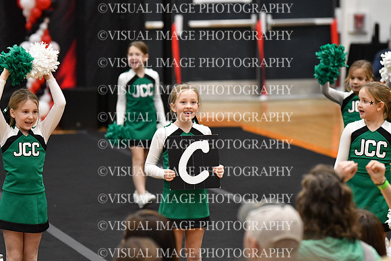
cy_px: 130
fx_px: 2194
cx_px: 196
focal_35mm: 202
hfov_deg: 10.2
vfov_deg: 6.8
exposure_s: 1/800
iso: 4000
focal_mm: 135
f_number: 2.8
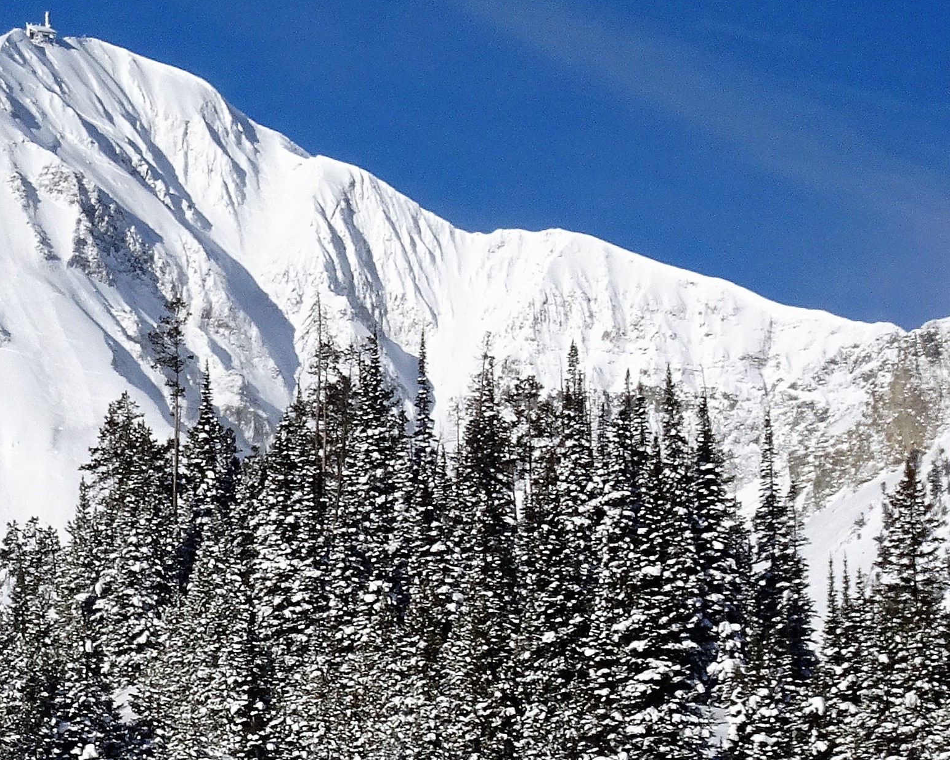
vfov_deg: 6.2
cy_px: 670
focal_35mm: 248
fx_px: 6972
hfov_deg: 7.7
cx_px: -222
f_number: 5
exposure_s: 1/1250
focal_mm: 13.69
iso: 80
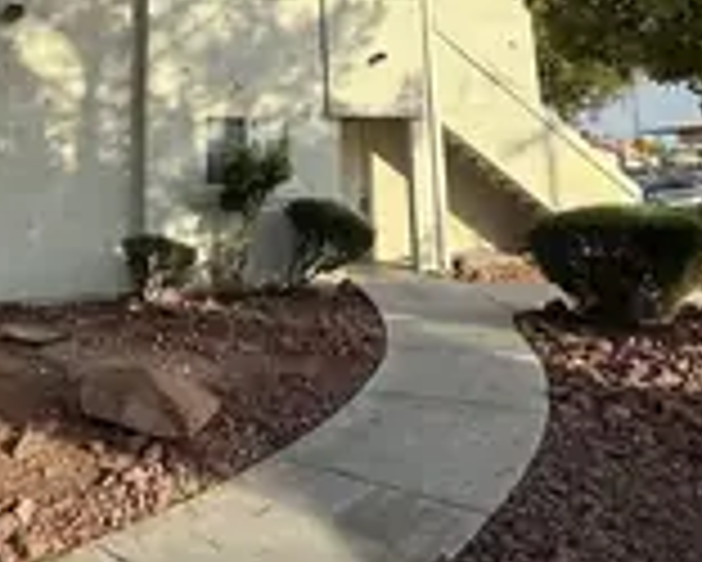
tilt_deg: +13.0
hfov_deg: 50.7
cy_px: 22
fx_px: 728
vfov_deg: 38.4
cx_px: 243
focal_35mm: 35
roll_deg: +1.1
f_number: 2.2
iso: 50
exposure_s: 1/1745
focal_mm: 2.22
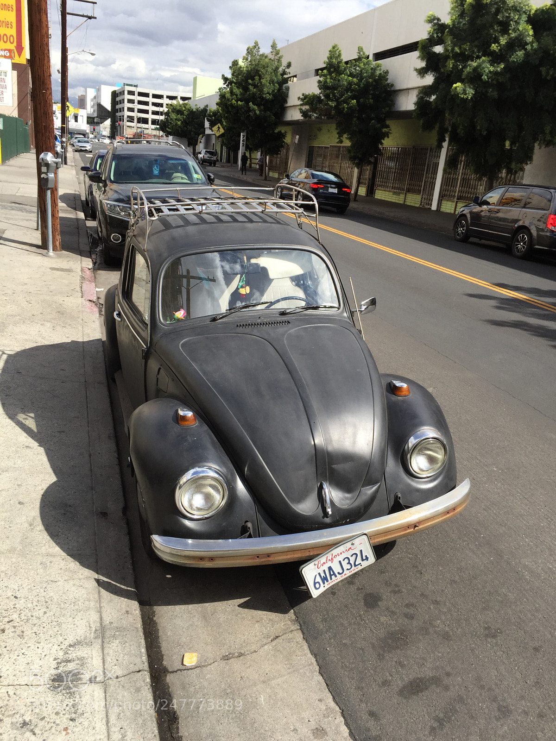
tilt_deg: -16.6
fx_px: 621
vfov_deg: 61.7
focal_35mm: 29
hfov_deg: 48.2
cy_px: 370
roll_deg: -4.2
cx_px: 278
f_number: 2.2
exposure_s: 1/1647
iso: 32
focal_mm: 4.15
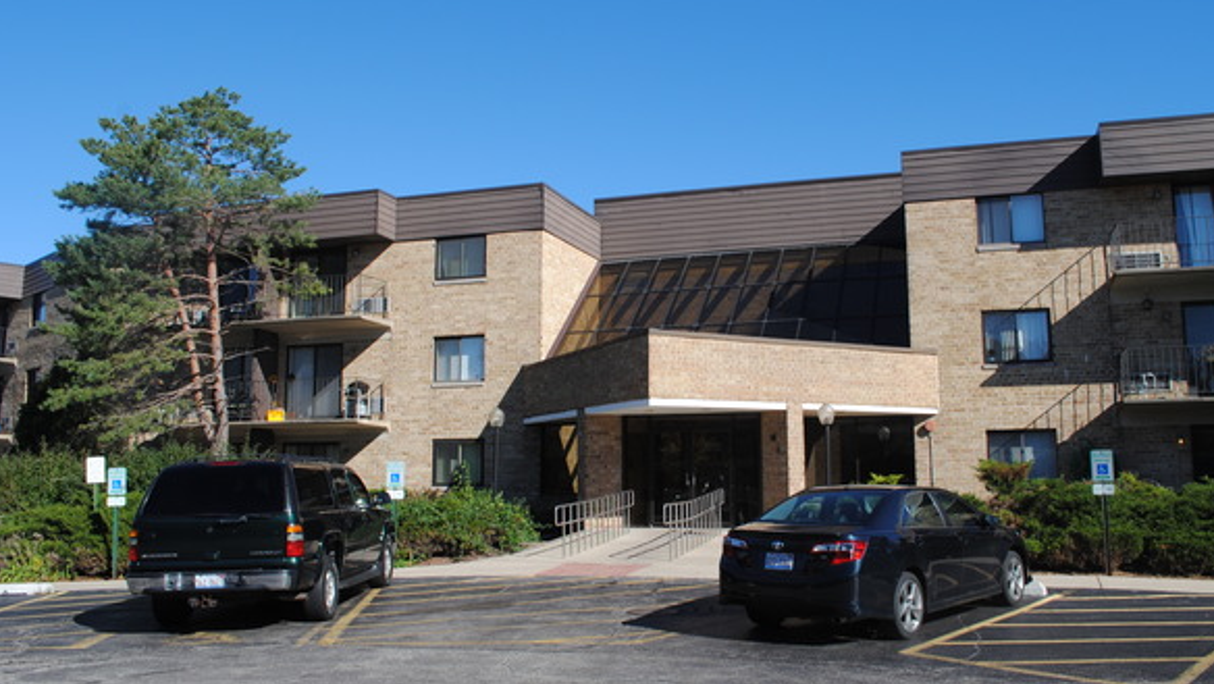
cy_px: 314
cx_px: 661
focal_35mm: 31
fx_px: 998
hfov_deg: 62.5
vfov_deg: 37.8
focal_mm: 18
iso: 100
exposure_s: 1/250
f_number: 8
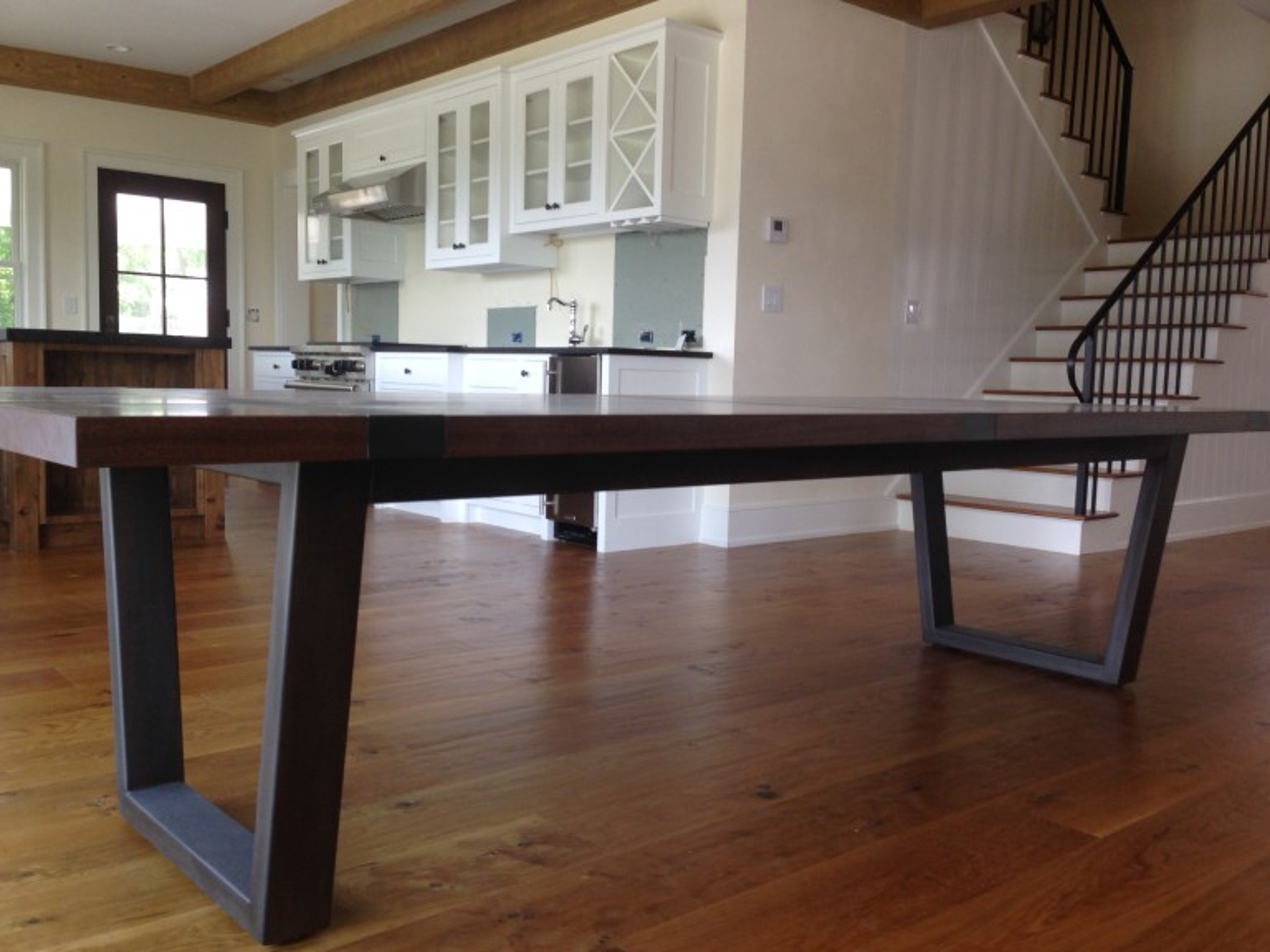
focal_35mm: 33
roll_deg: -0.5
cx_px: 635
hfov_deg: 55.4
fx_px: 1211
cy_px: 476
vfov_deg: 42.9
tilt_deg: -5.1
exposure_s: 1/40
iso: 64
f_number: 2.4
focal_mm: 4.12
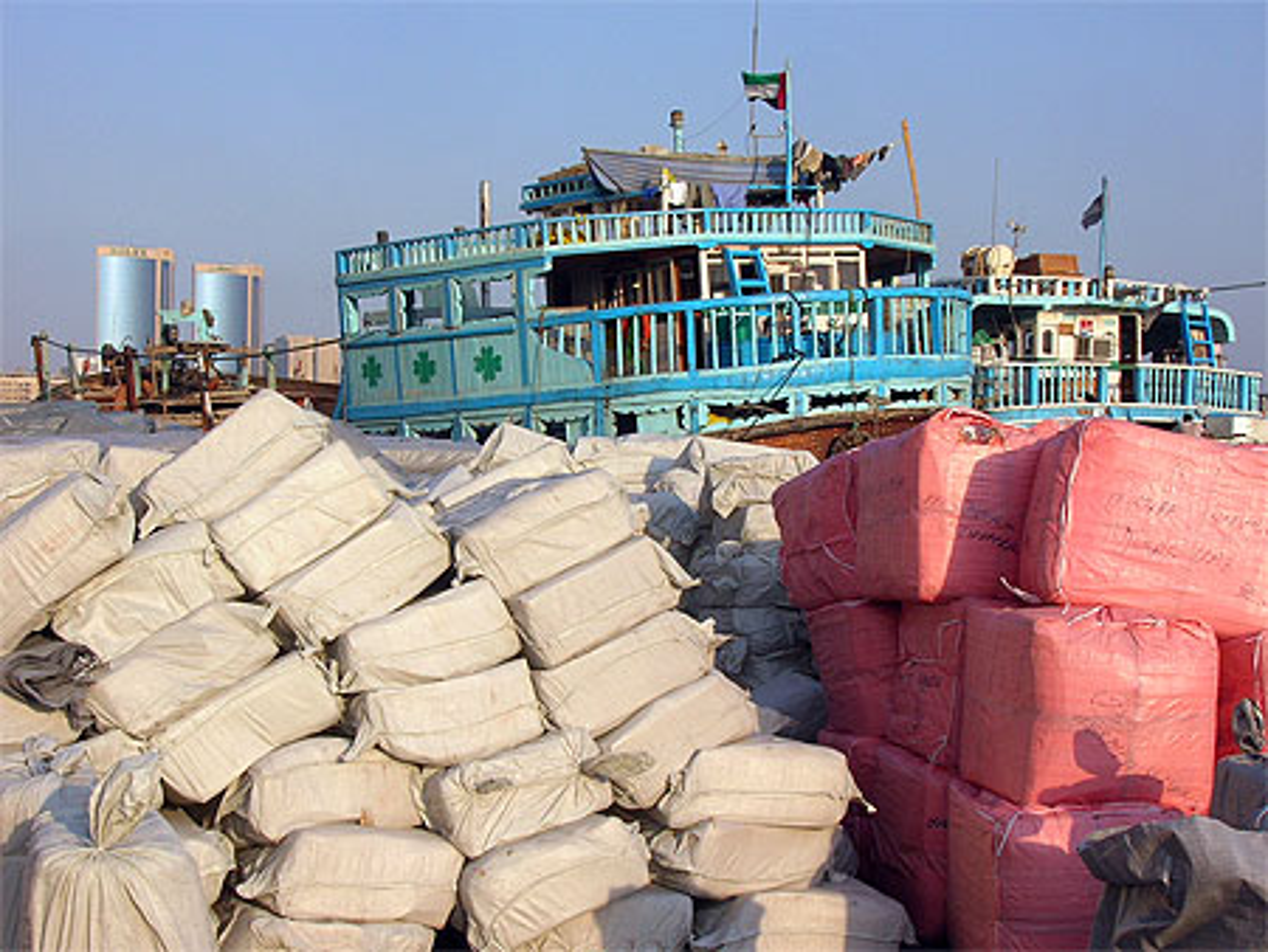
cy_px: 476
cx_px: 634
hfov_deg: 35.5
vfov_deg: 27.1
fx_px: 1979
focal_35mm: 54
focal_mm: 9
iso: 50
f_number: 5.7
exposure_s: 1/250
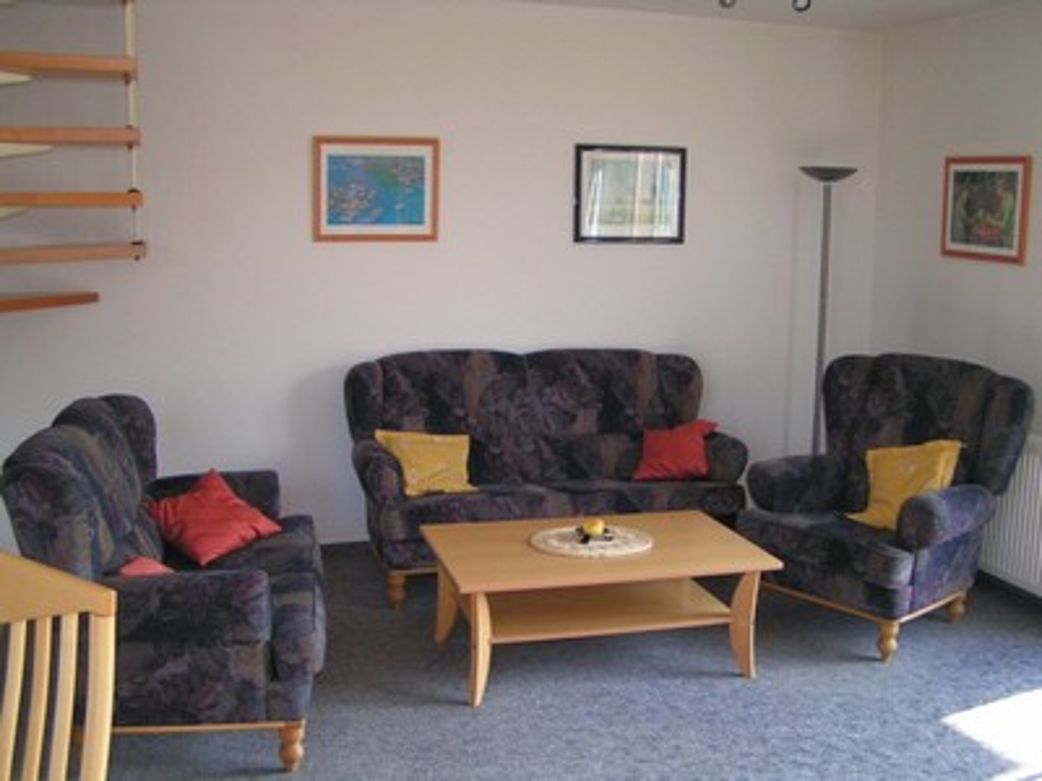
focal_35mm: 38
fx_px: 1144
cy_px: 390
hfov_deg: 49.0
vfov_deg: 37.7
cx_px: 521
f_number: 2.8
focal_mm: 5.8
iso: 80
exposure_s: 1/40
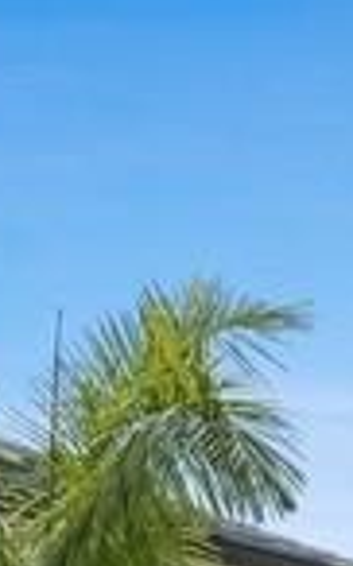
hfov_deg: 5.8
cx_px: 1369
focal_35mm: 195
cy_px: 692
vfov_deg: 10.6
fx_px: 3007
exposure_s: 1/250
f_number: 9
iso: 200
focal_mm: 35
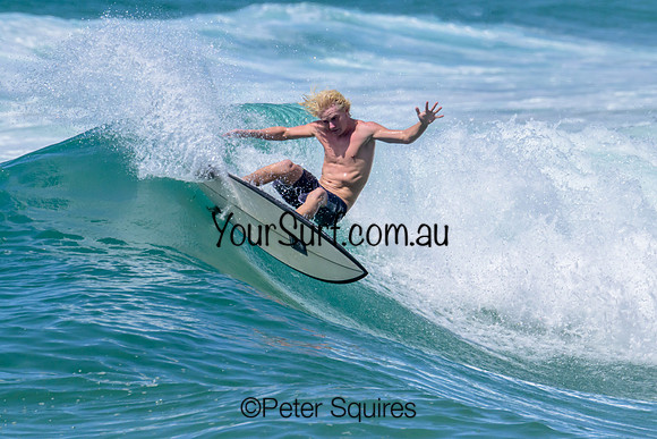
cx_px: 386
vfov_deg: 1.3
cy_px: 153
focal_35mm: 1087
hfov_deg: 1.9
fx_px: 19838
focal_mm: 800
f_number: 16
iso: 1000
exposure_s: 1/2000
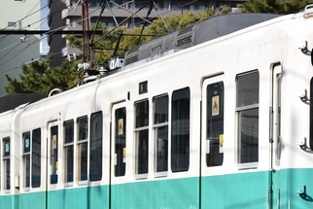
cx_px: 214
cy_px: 168
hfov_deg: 8.9
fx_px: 2009
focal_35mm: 231
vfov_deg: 5.9
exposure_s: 1/640
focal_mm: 62
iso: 100
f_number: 5.6
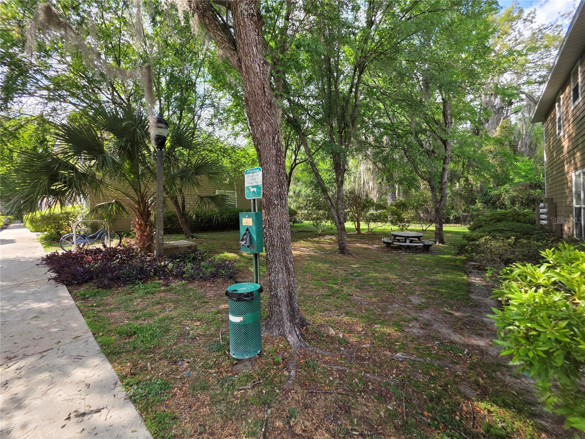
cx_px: 292
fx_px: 220
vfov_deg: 89.9
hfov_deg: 106.2
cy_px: 220
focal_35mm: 13
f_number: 1.9
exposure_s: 1/376
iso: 40
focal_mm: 2.2
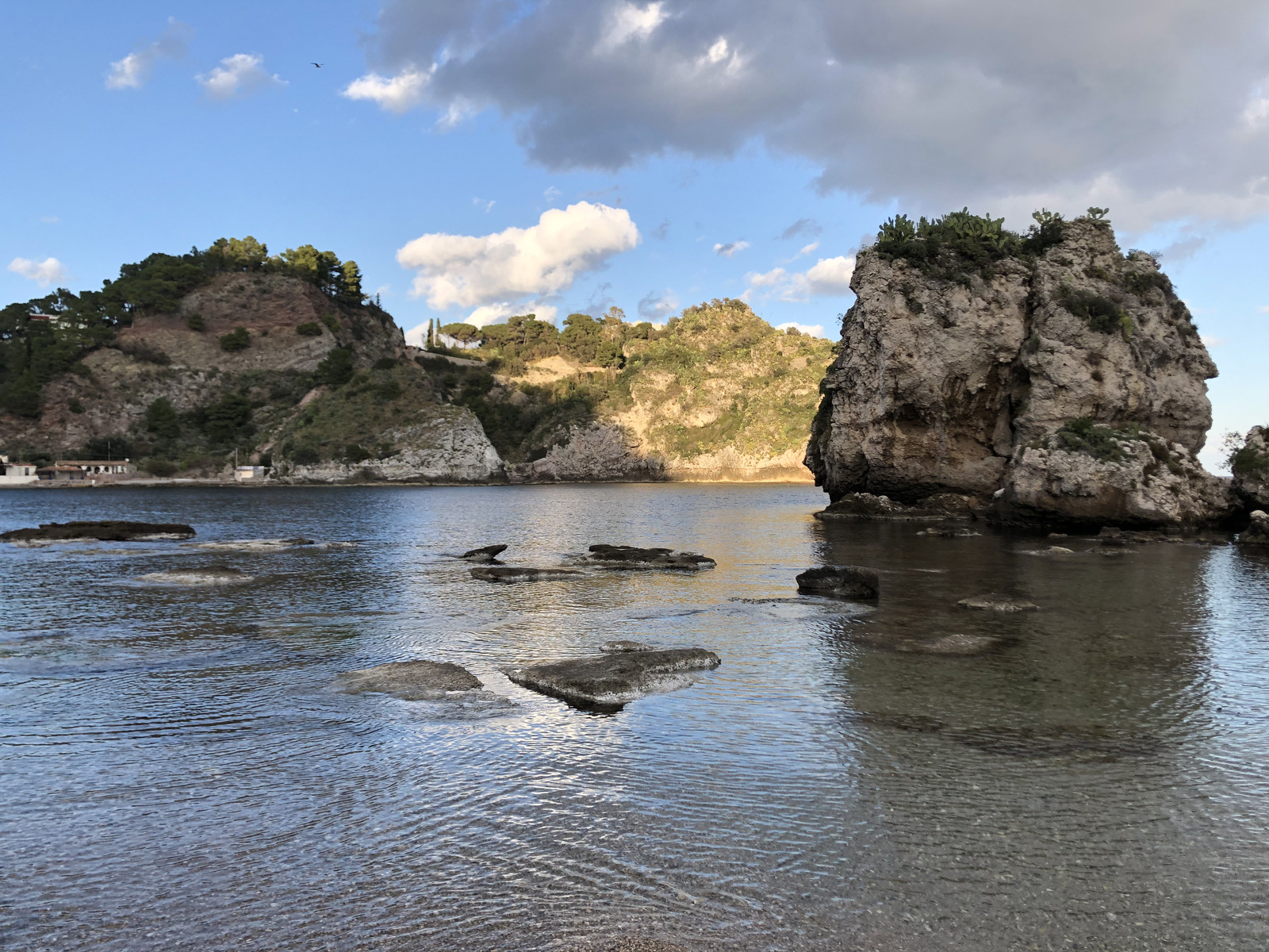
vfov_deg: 49.7
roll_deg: +0.9
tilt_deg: +0.0
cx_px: 634
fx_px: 1026
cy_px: 476
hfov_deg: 63.4
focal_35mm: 28
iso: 20
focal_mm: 4
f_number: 1.8
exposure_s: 1/704
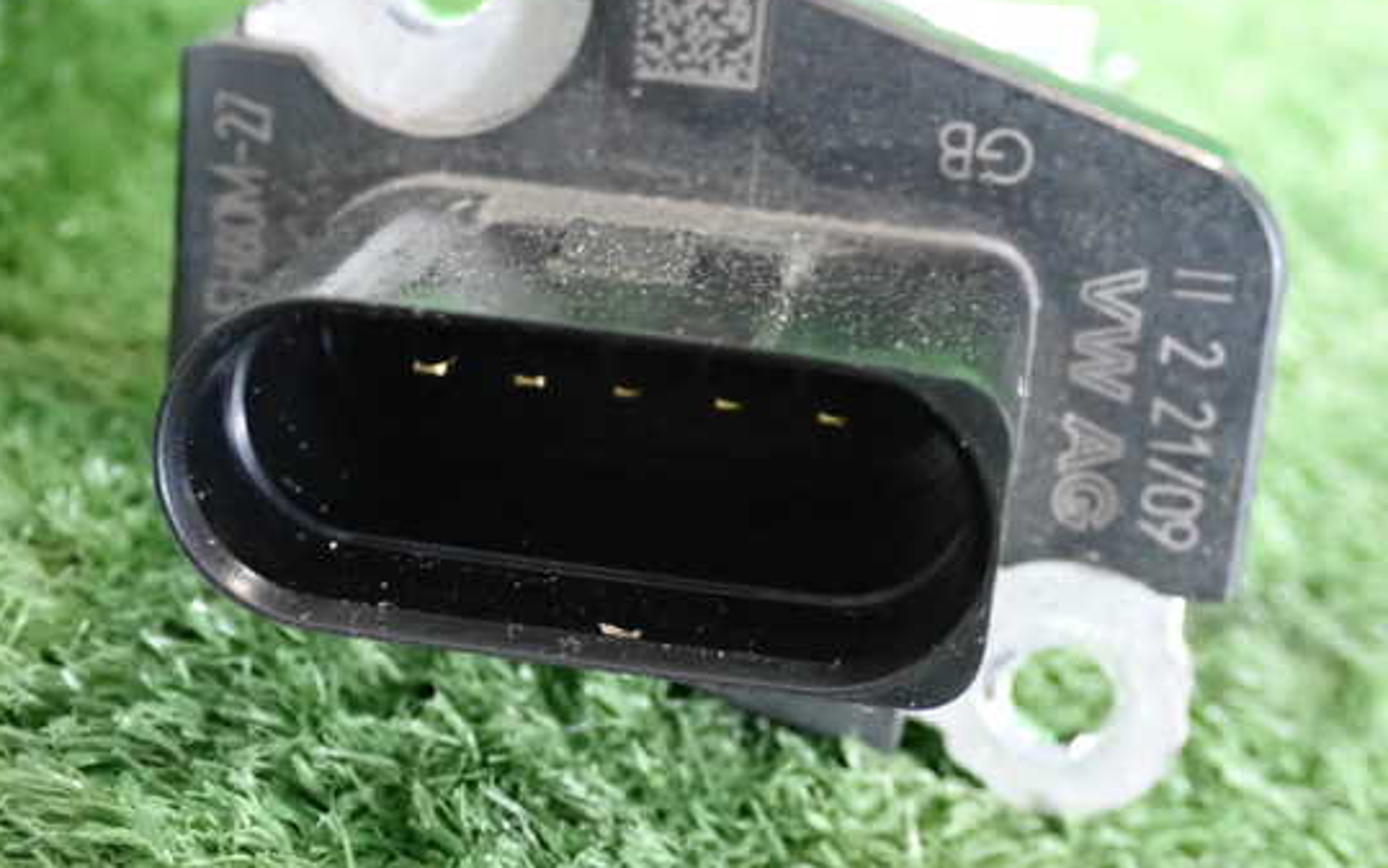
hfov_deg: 26.1
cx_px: 636
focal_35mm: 79
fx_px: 2989
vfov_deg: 16.5
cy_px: 461
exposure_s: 1/30
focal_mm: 11.88
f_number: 3.8
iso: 2500
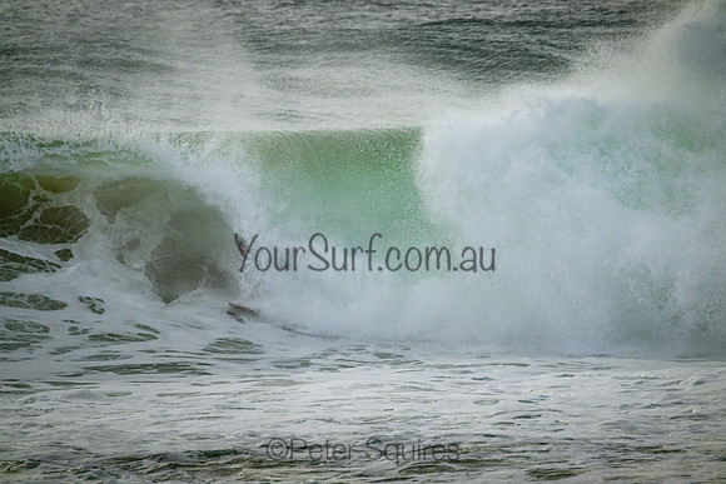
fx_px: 16136
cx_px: 363
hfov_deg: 2.6
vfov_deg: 1.7
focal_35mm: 800
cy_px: 242
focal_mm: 800
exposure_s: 1/2500
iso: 1250
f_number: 11
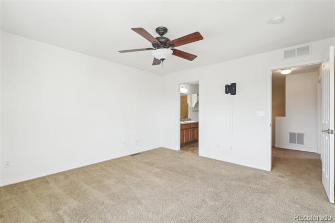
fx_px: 140
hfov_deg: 100.4
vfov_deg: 77.3
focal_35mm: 15
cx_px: 168
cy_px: 112
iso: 800
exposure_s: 1/25
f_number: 8
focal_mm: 10
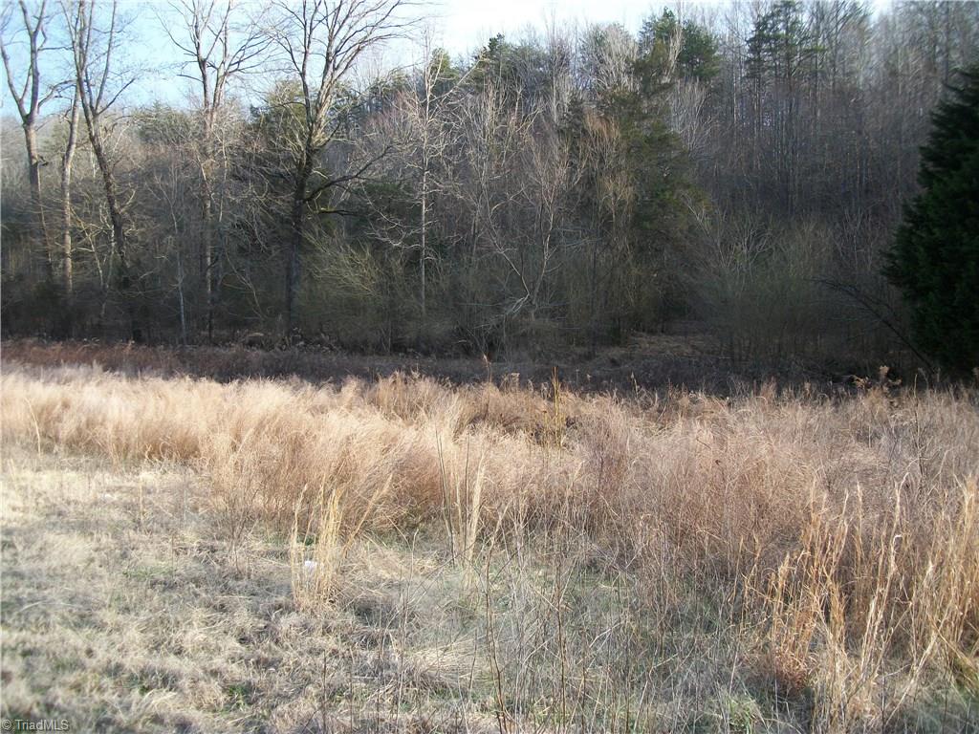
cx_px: 490
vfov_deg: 44.2
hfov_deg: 56.8
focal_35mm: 32
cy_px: 367
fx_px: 905
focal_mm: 5.7
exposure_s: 1/250
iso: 80
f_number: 2.9
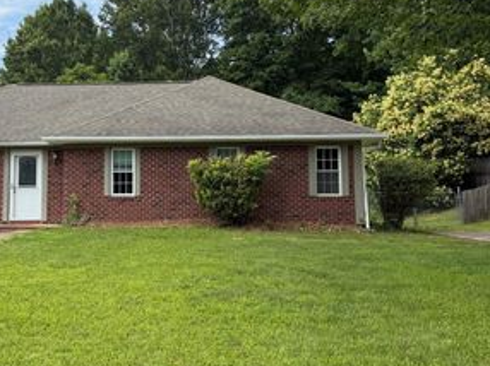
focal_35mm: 42
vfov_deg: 34.2
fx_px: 594
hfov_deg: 44.0
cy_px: 158
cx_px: 152
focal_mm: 6.76
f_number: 1.78
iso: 100
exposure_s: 1/3021
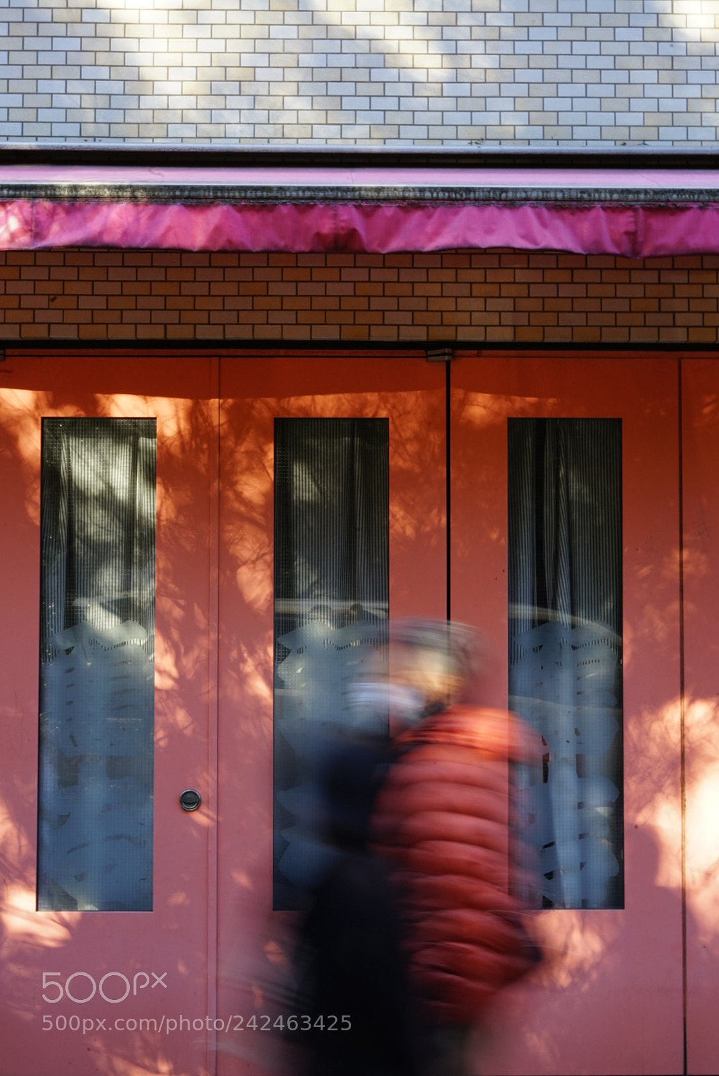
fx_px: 1496
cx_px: 360
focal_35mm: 50
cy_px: 538
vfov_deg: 39.6
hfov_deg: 27.0
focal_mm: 50
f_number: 22
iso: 500
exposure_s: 1/8
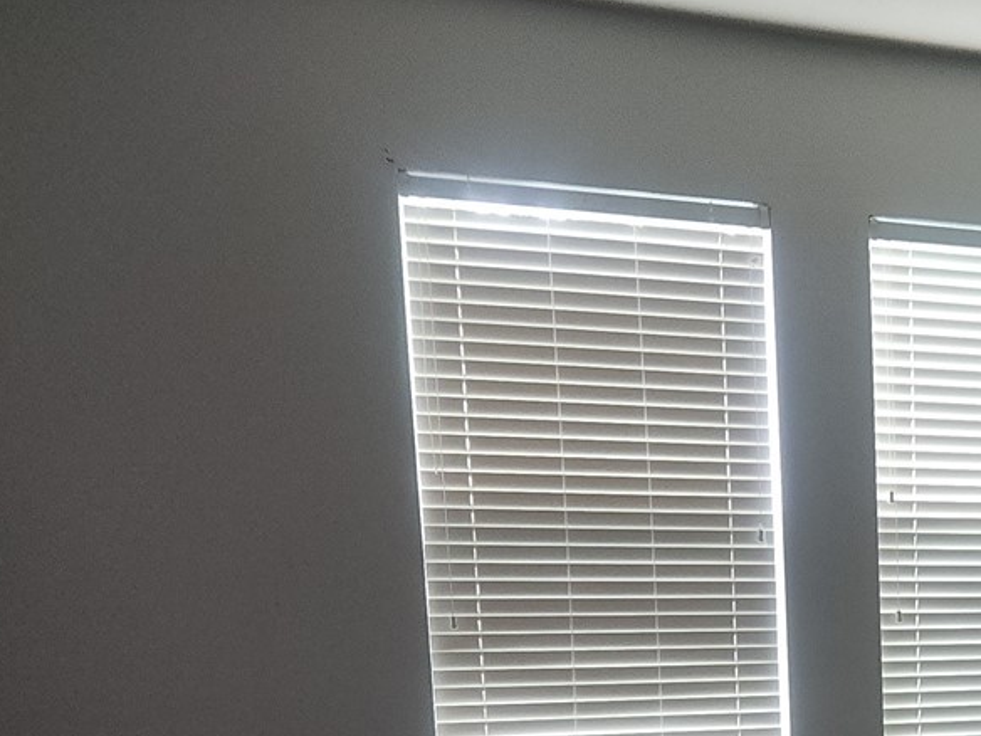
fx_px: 1785
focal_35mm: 63
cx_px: 1117
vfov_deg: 21.7
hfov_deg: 27.7
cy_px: 869
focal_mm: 5.4
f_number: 1.8
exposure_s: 1/20
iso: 125
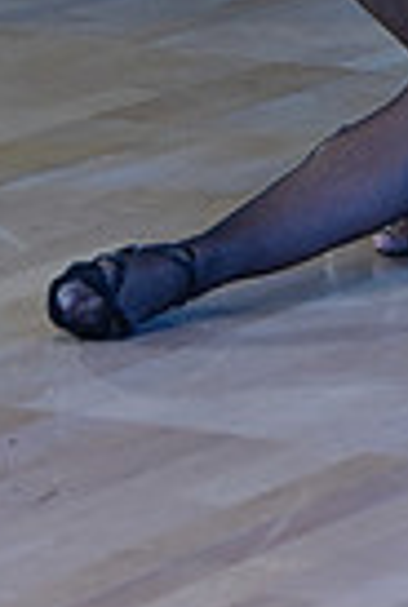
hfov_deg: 2.7
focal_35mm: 507
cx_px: 734
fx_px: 8575
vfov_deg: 4.0
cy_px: -510
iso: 1600
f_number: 5
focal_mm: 120
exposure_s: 1/250
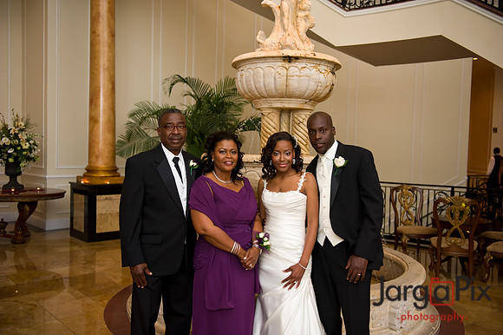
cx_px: 252
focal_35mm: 35
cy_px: 168
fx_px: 489
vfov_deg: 37.8
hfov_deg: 54.5
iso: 1600
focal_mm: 35
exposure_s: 1/125
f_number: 3.2
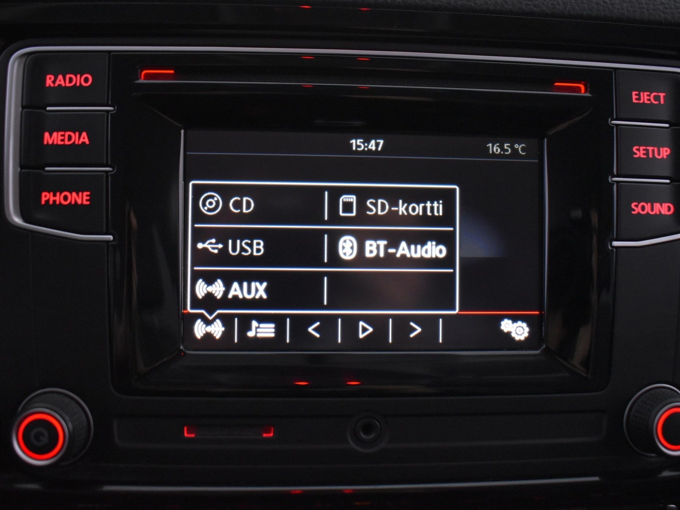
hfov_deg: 55.4
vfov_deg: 42.9
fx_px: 648
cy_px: 256
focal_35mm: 33
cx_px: 335
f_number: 3.8
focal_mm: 20
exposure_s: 1/30
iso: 3200
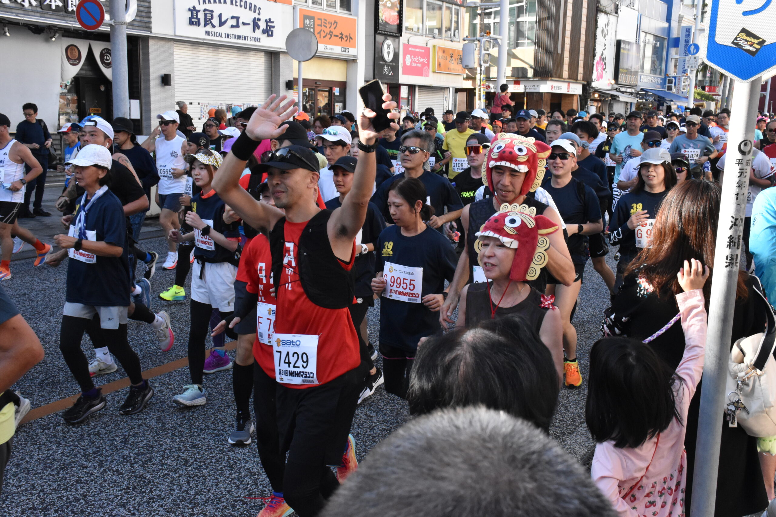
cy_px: 258
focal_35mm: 40
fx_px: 873
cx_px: 388
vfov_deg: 33.0
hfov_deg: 47.9
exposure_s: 1/640
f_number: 13
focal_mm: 27
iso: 2500
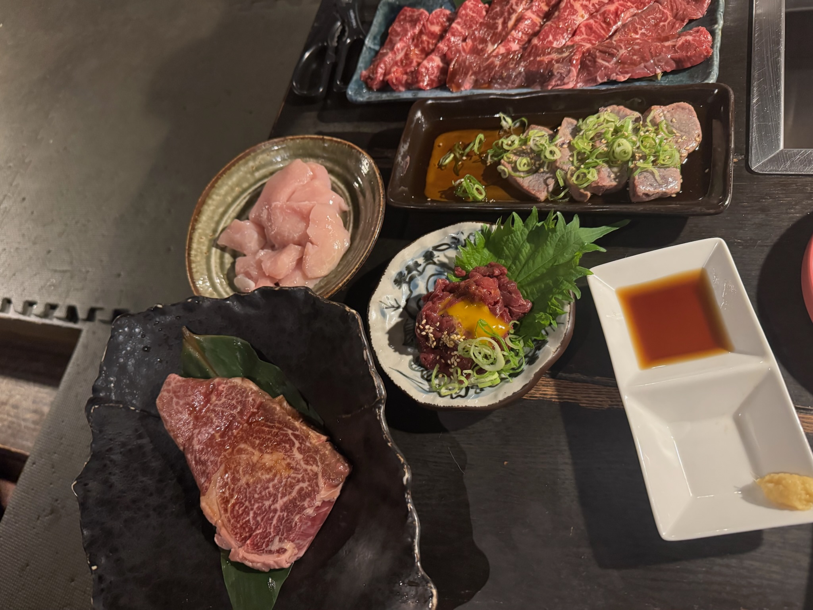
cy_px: 305
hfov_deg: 71.6
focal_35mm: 24
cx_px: 406
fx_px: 564
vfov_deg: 56.8
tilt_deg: -58.8
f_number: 1.78
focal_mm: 6.76
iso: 1000
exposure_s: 1/40
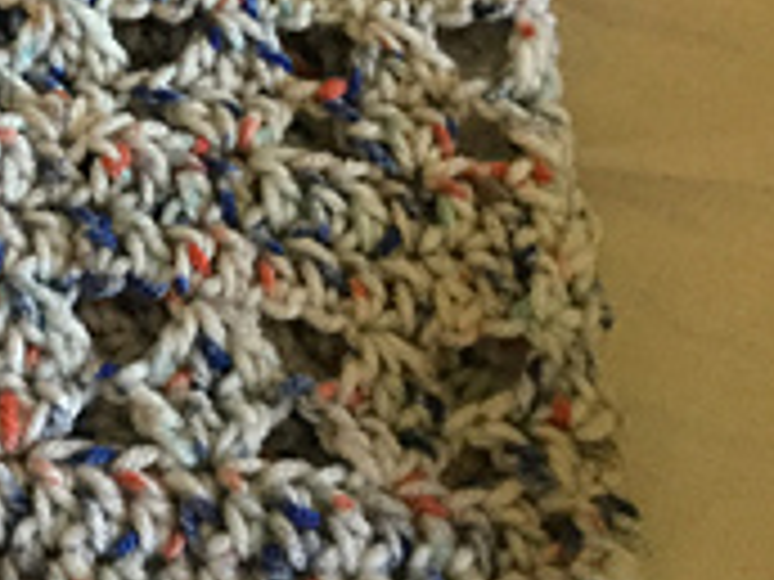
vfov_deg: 15.6
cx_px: -198
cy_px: -173
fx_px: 2012
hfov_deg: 20.2
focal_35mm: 90
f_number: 2.4
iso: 200
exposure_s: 1/17
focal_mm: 3.3
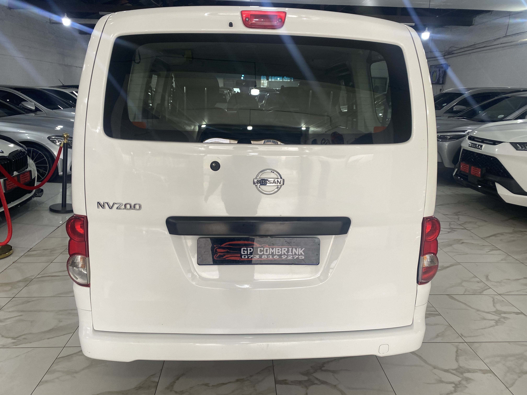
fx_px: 396
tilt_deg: -14.6
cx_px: 264
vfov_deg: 53.1
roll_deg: -0.1
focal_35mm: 26
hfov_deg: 67.3
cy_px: 198
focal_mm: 4.25
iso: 50
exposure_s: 1/100
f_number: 1.8
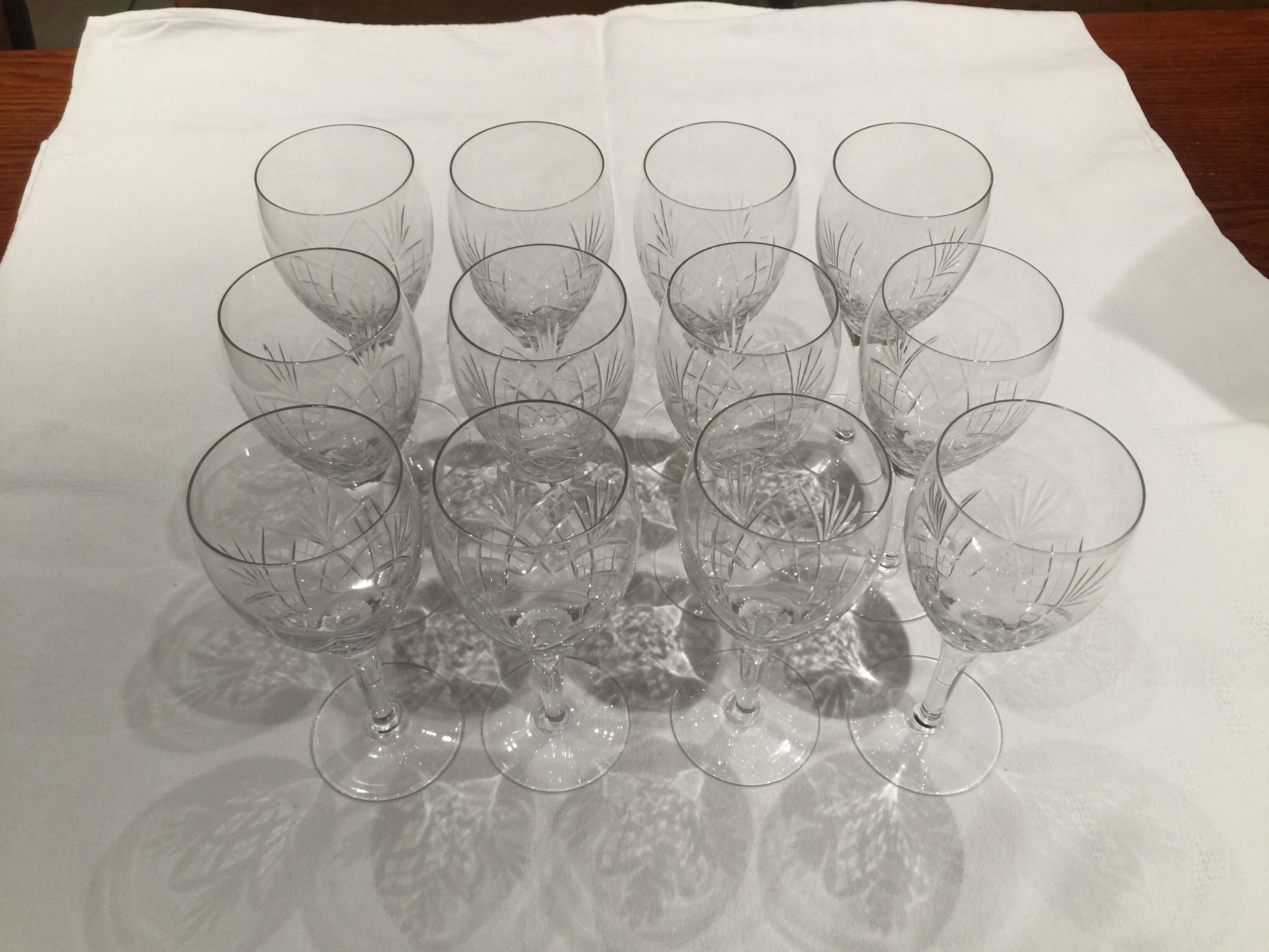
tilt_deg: -52.3
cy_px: 476
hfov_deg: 61.7
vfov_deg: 48.2
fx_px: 1063
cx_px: 634
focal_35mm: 29
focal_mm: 4.15
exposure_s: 1/33
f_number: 2.2
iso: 50
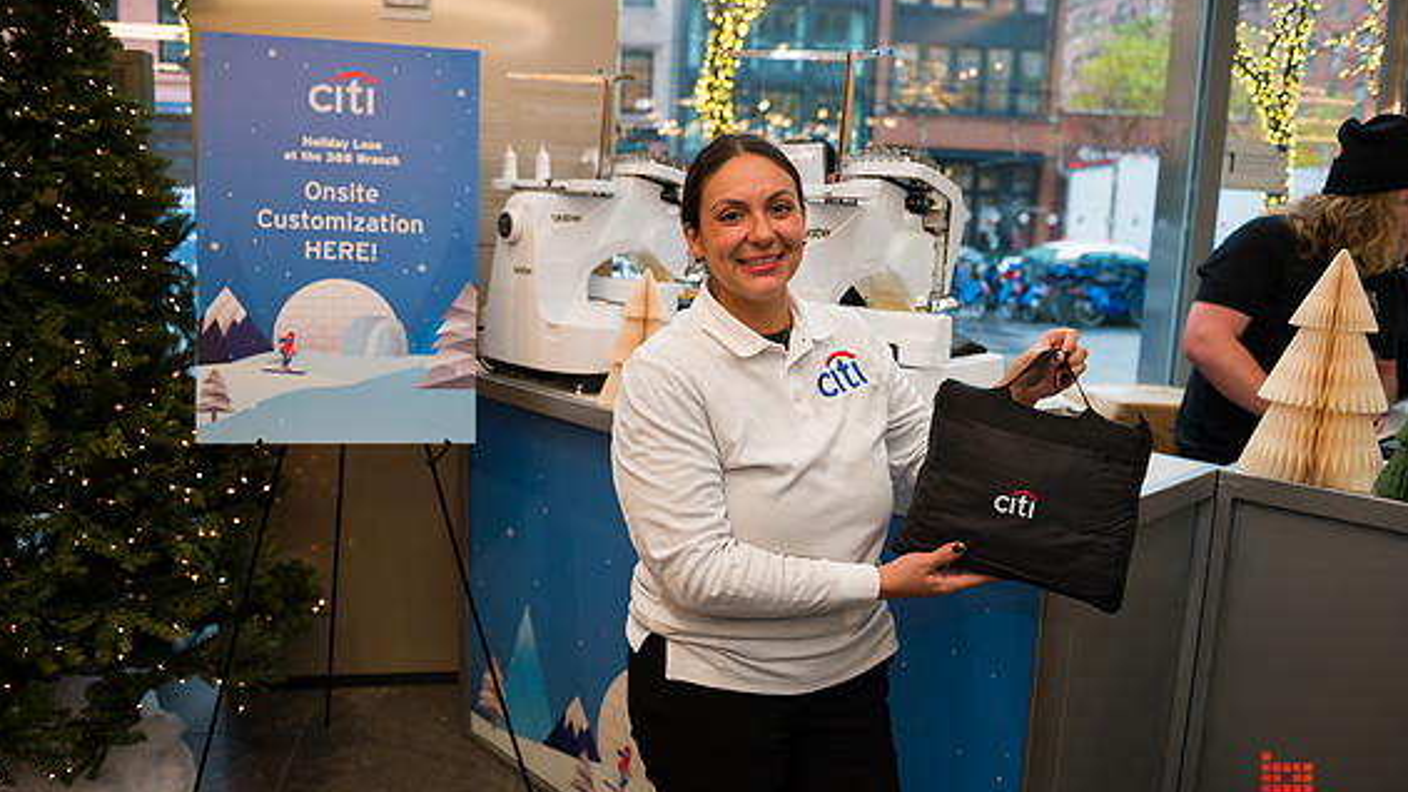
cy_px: 401
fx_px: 1083
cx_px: 715
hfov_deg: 66.1
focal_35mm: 29
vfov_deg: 40.2
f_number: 3.2
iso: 400
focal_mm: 27
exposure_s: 1/200
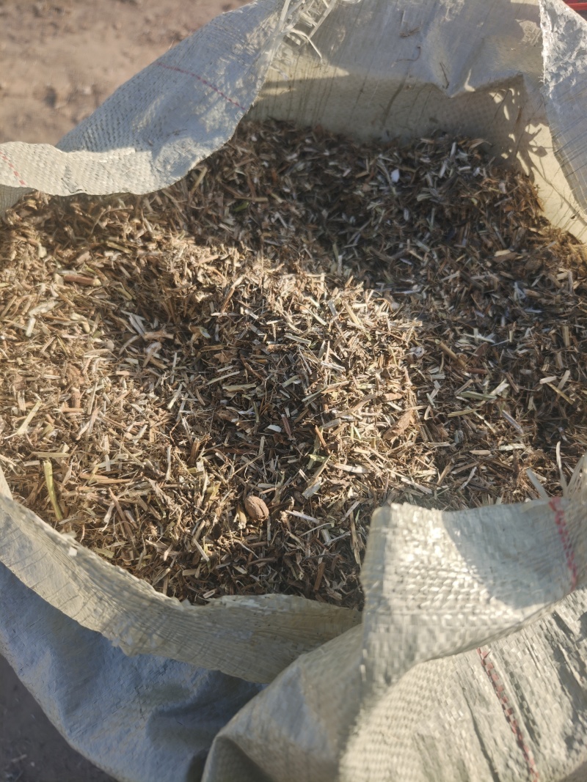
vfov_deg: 73.9
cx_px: 294
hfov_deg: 58.9
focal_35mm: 23
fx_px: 520
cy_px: 391
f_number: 1.8
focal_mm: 8.67
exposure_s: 1/338
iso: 50
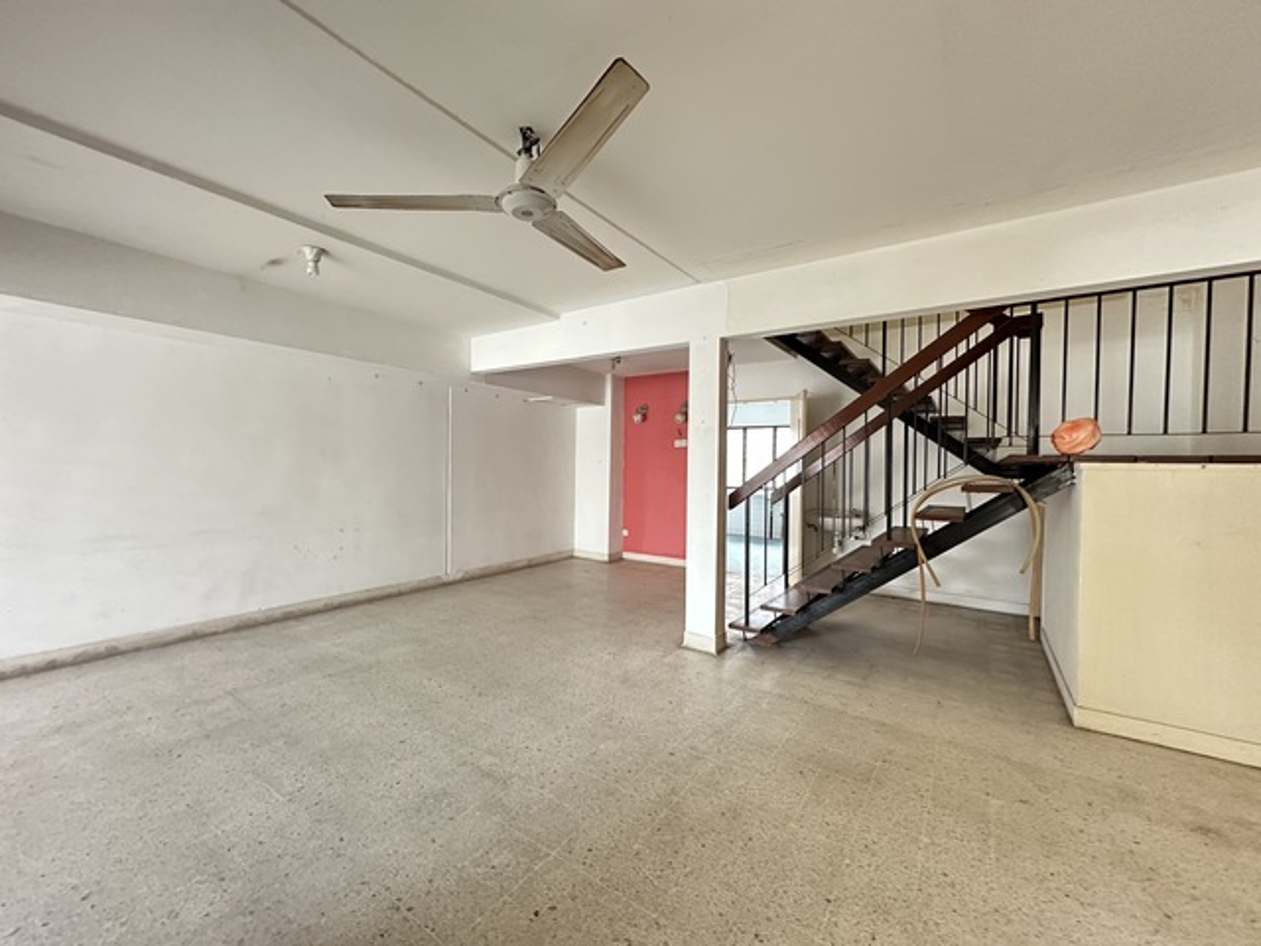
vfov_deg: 85.7
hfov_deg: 102.1
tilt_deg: -0.4
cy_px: 473
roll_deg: -1.1
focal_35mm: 14
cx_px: 630
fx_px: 510
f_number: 2.2
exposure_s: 1/60
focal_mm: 2.22
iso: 800
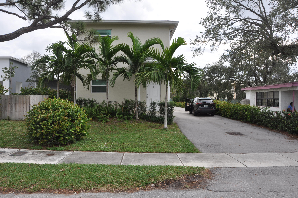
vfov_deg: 47.8
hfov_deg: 67.4
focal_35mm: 27
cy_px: 99
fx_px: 223
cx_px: 149
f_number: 7.1
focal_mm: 18
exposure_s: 1/200
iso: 200
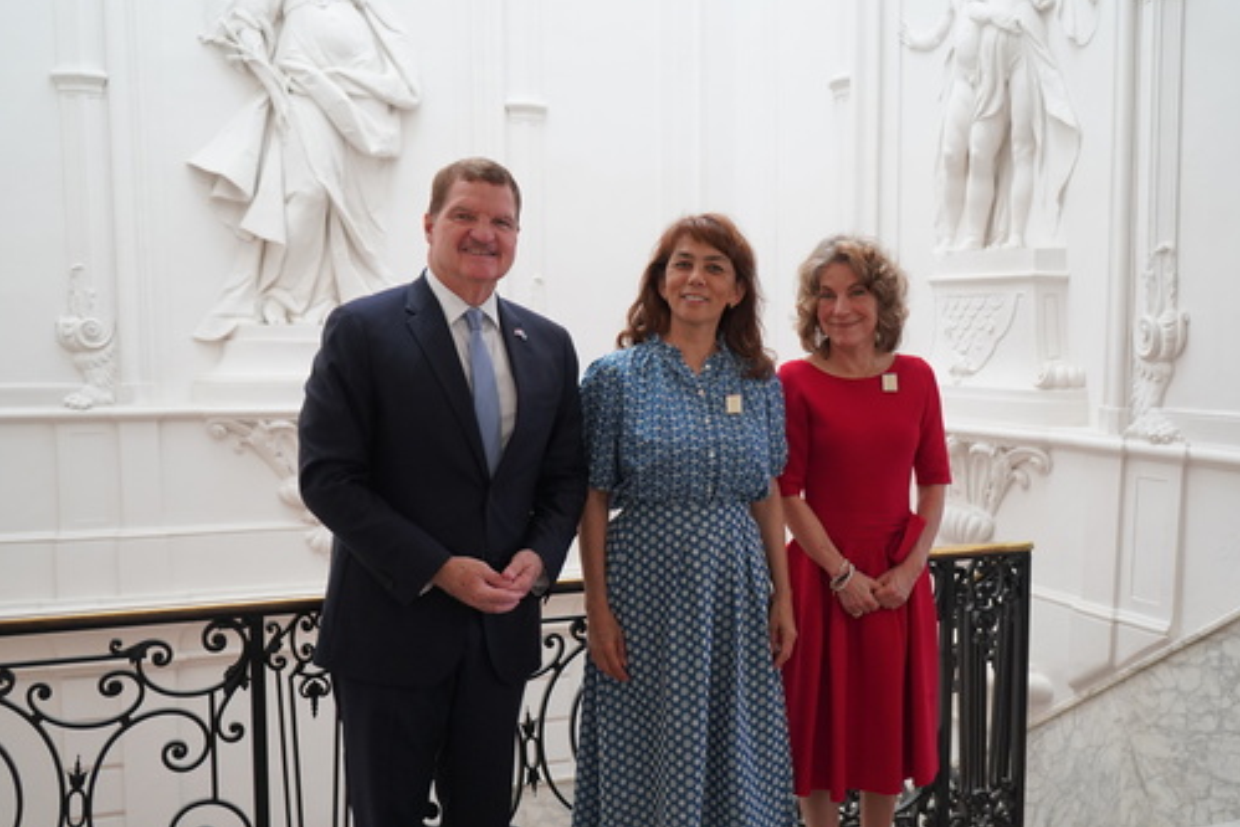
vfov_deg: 35.0
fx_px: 1309
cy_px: 466
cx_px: 670
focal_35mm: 38
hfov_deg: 50.6
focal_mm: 33
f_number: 4
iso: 2500
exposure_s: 1/160
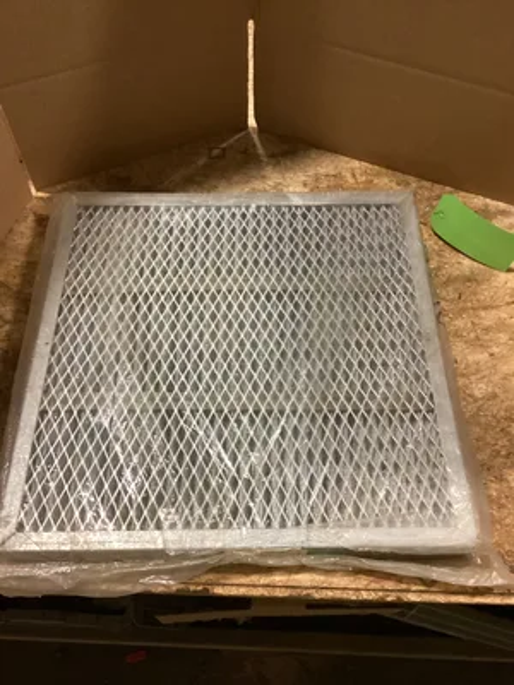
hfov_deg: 45.4
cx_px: 257
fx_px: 614
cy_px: 342
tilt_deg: -58.7
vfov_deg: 58.4
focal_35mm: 31
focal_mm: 3.3
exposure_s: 1/40
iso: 400
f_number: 2.4
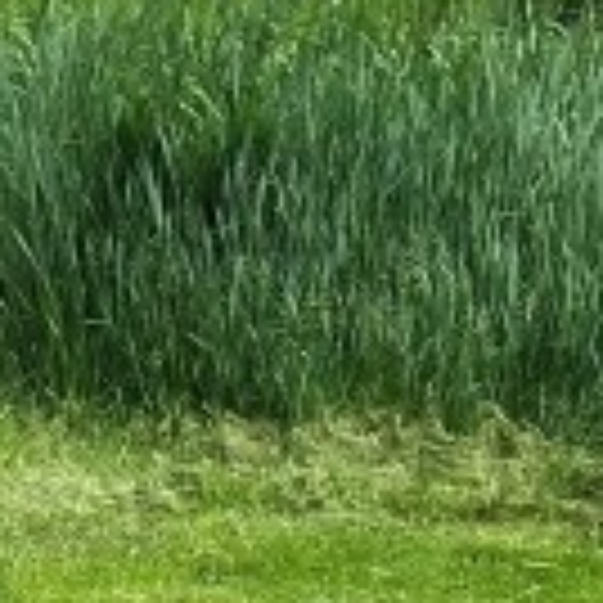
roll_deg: +2.2
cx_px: -32
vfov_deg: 9.7
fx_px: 3449
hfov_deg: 9.9
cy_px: -351
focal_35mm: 175
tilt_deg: -0.7
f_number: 1.8
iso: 32
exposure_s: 1/1808
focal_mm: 4.25
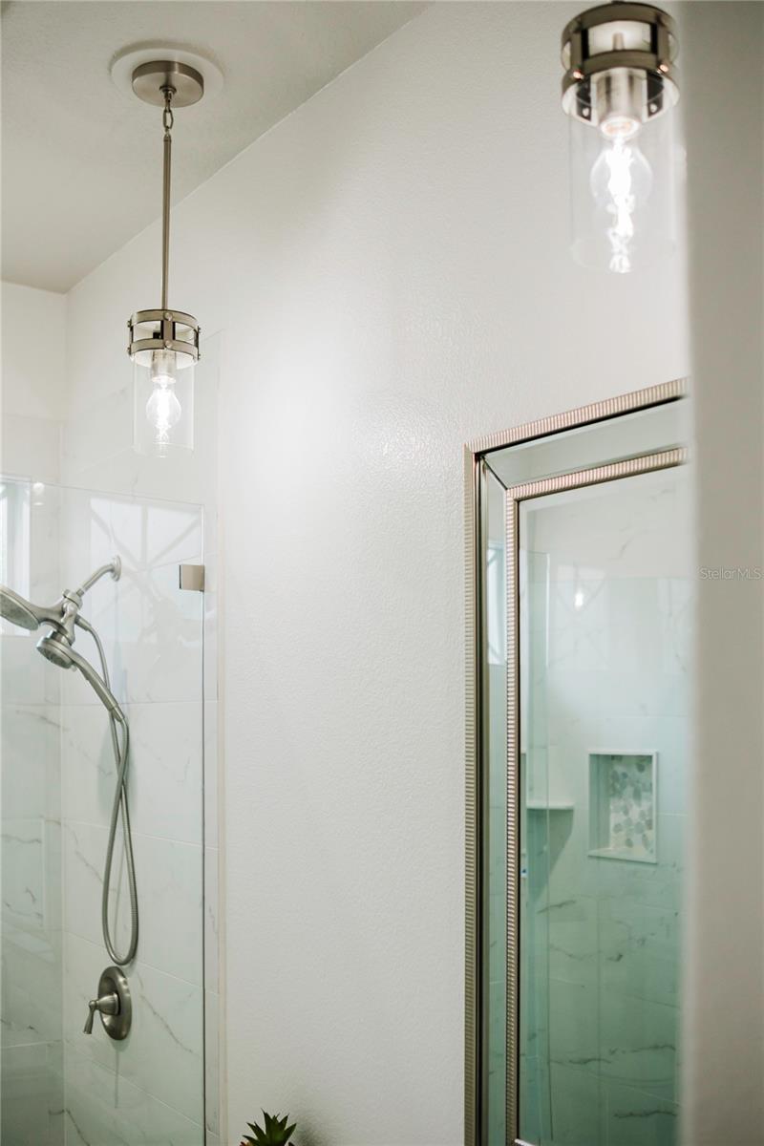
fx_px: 1098
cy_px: 573
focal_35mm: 34
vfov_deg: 55.1
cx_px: 382
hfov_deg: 38.4
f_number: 1.8
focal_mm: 23
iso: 200
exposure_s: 1/1000
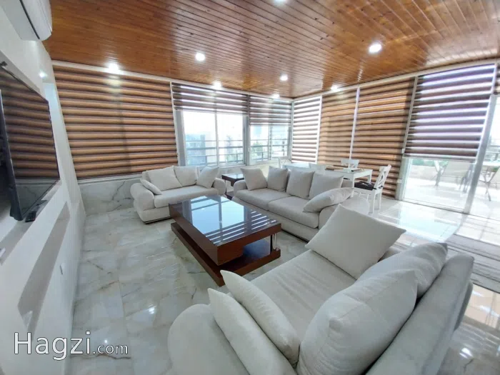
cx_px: 250
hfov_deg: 106.2
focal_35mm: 13
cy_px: 188
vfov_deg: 89.9
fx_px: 188
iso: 100
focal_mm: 1.3
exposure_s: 1/100
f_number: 2.2
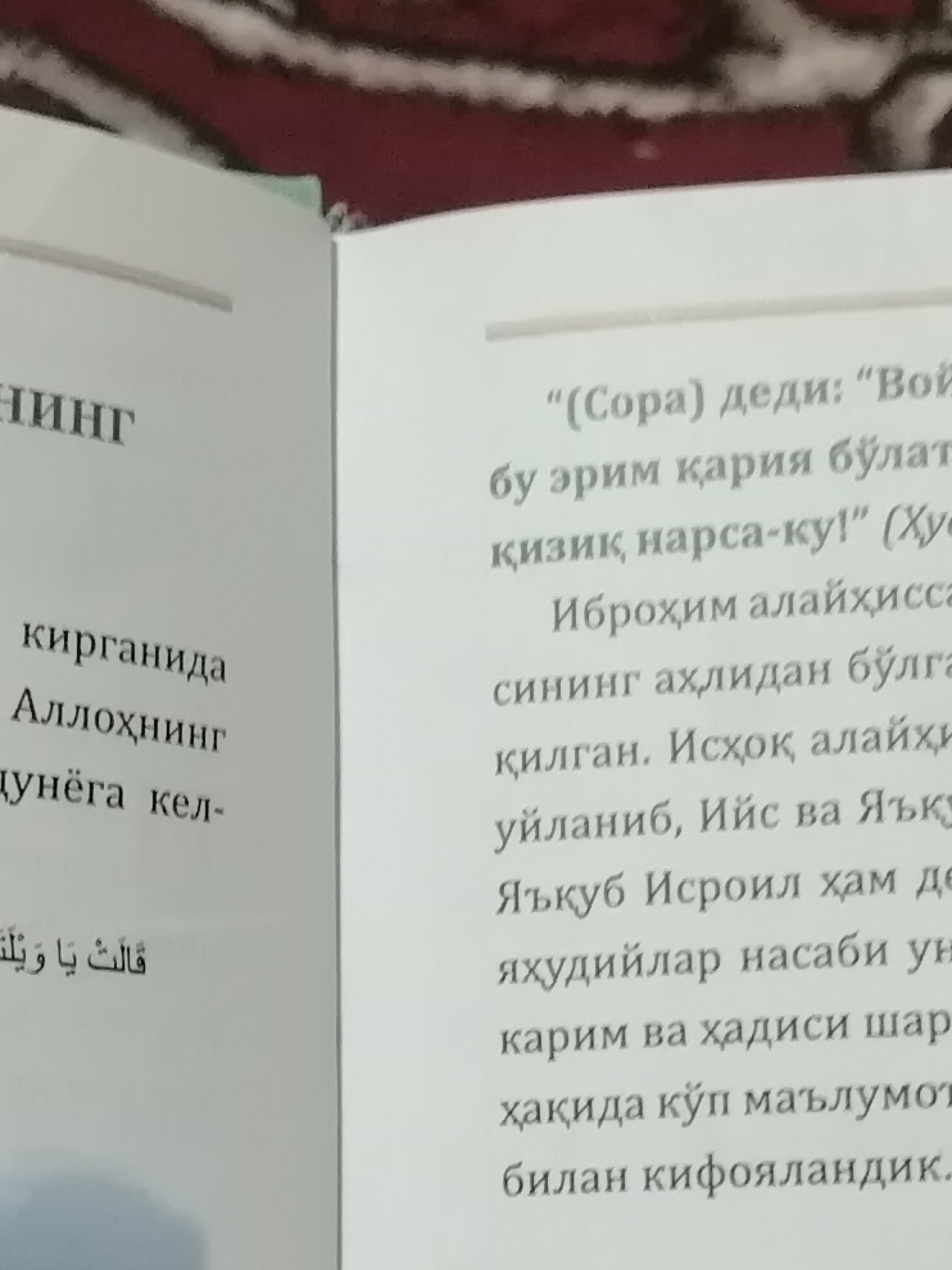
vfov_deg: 20.0
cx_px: 522
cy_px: 1020
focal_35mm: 97
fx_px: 3558
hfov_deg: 15.2
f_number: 16
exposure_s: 1/33.3
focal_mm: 5.25
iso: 2231
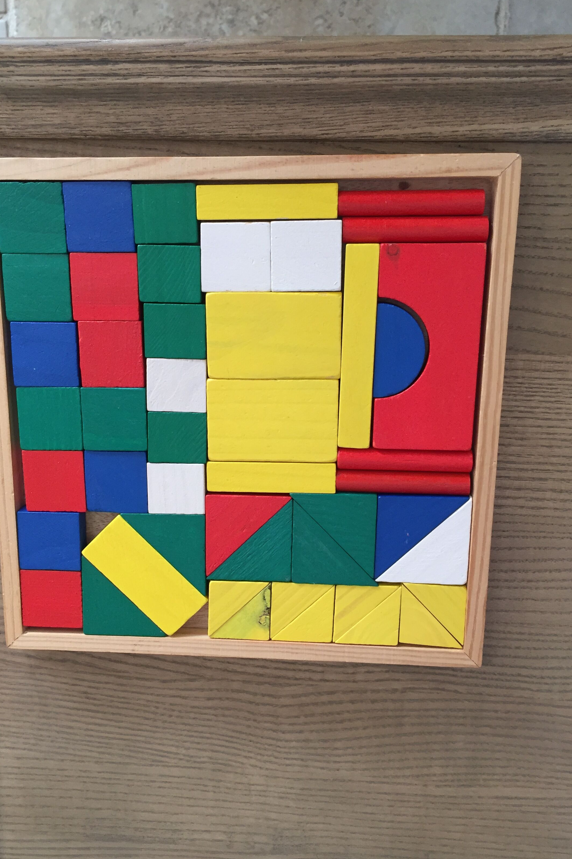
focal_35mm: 31
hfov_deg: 42.2
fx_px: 739
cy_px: 430
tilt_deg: -77.0
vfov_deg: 60.3
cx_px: 247
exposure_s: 1/33
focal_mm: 4.15
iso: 125
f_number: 2.2
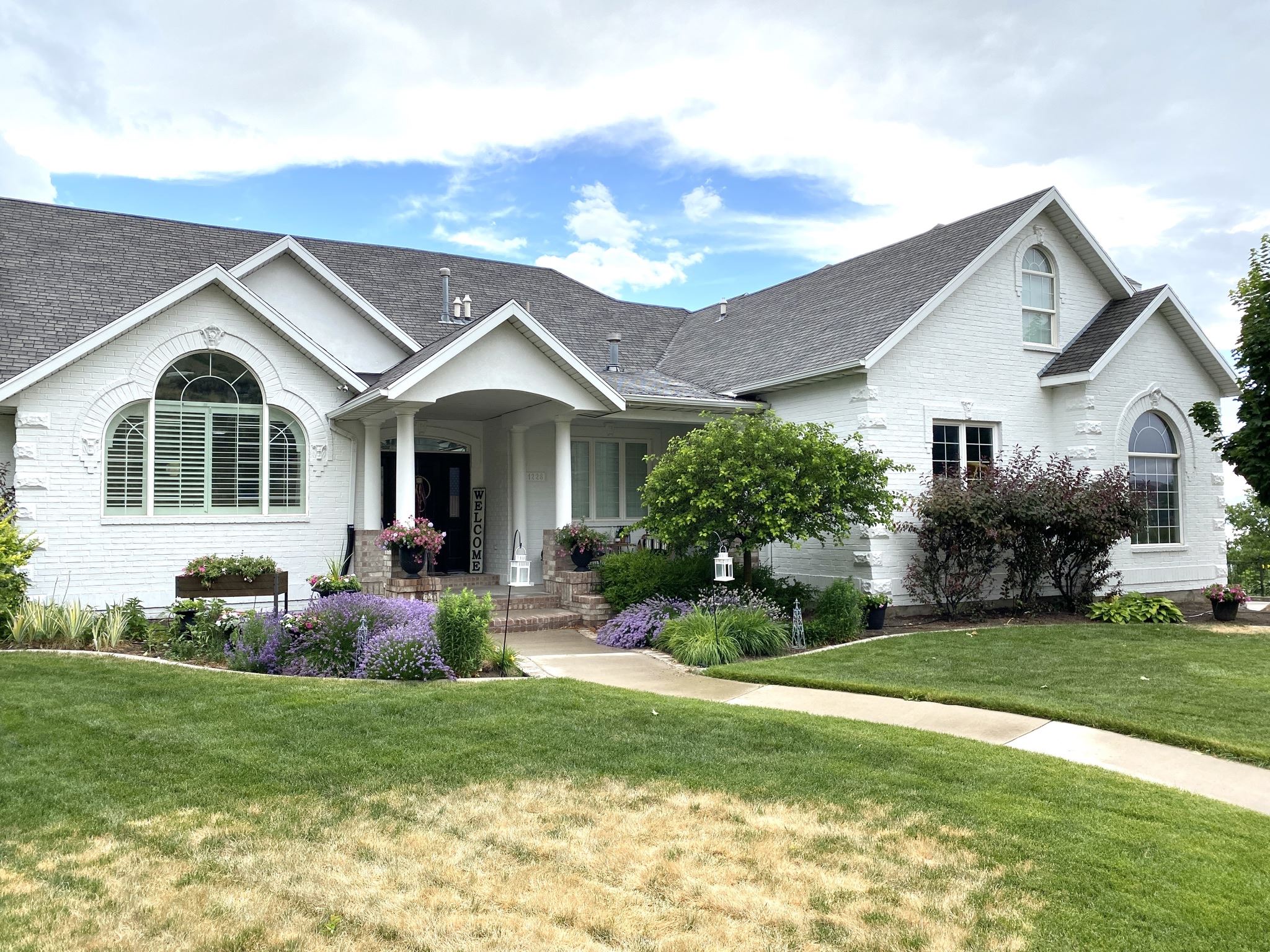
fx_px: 954
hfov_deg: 67.3
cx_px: 635
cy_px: 476
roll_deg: +0.3
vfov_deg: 53.1
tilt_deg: +2.6
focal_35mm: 26
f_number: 1.8
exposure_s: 1/1346
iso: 32
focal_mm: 4.25
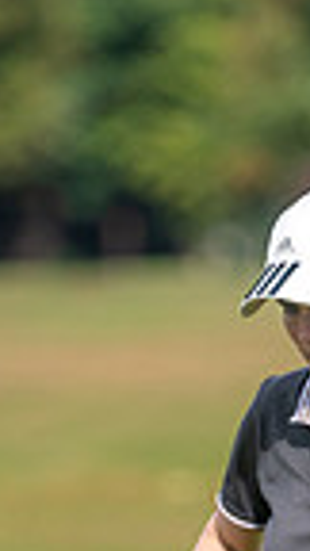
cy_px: 853
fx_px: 21555
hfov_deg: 0.8
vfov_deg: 1.5
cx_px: 161
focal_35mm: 1475
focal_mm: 300
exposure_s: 1/640
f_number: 4.5
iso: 100
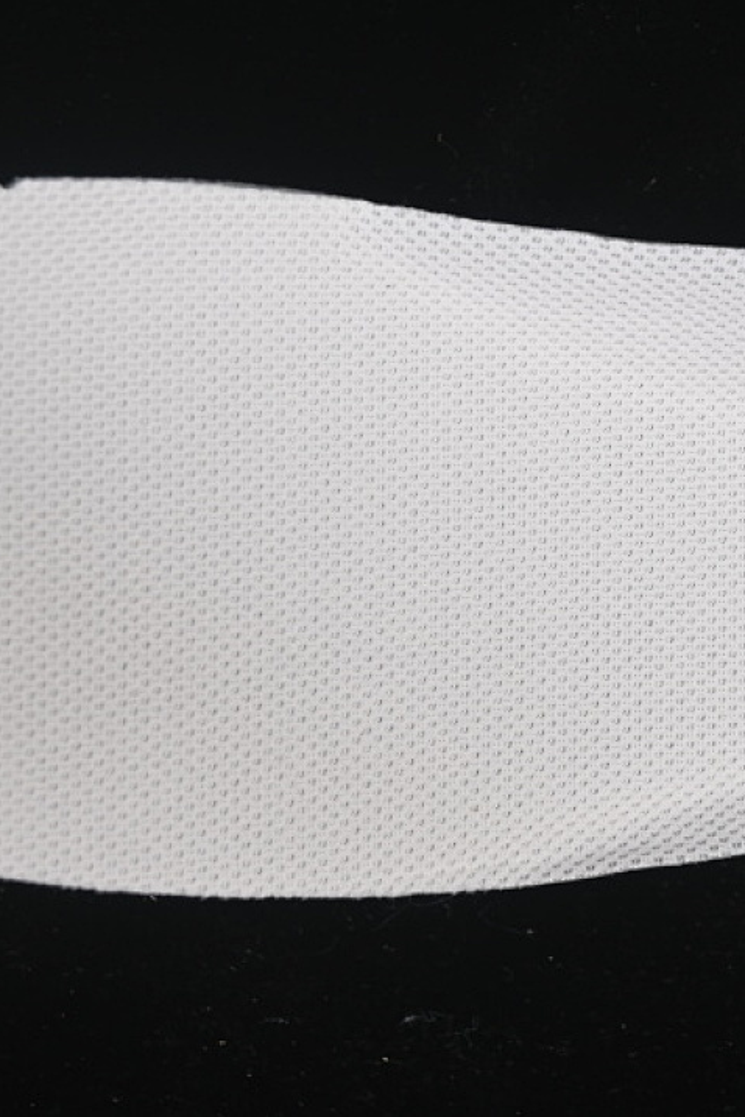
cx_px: 634
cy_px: 558
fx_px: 3507
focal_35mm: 113
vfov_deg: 18.1
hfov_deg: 12.1
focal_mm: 50
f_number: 7.1
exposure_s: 1/60
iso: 160
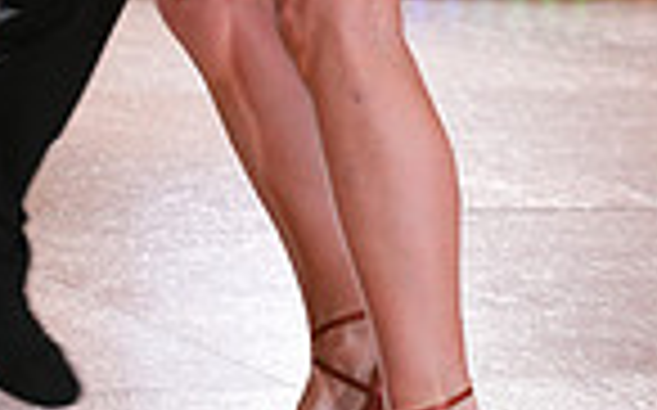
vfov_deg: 4.3
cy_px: -572
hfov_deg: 7.0
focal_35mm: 300
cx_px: 52
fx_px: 5367
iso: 1600
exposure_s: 1/320
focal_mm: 74
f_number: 4
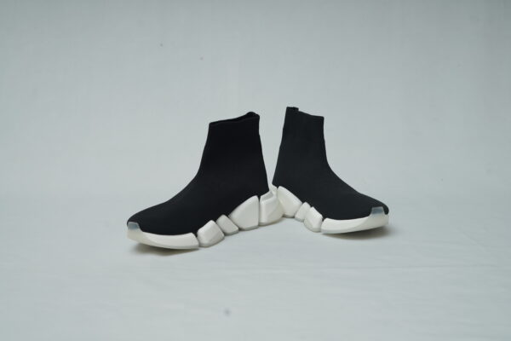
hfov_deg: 39.6
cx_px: 256
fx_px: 710
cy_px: 170
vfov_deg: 27.0
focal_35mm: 50
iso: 320
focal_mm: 50
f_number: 6.3
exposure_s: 1/200
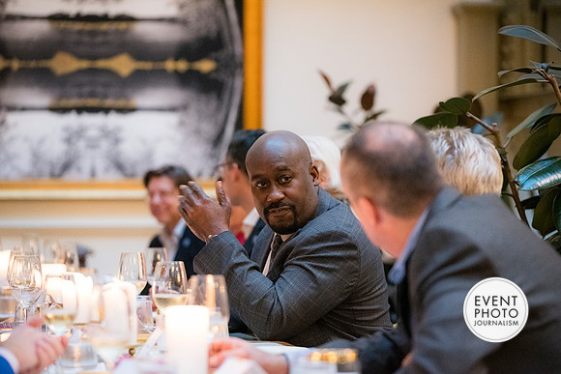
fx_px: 2026
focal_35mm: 130
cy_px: 187
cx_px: 280
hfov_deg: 15.8
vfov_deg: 10.6
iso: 6400
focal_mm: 130
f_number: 2.8
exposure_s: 1/125
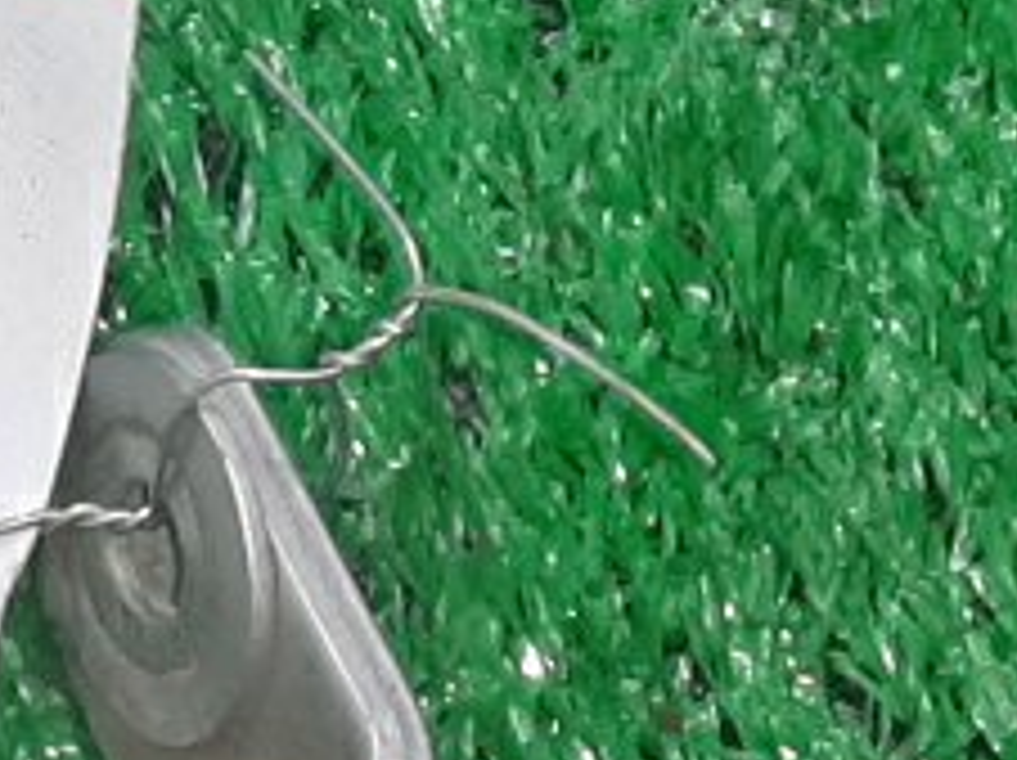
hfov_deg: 11.7
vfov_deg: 8.3
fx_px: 4872
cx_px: 1098
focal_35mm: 166
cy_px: 1736
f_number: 1.7
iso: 87
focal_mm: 3.93
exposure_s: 1/50
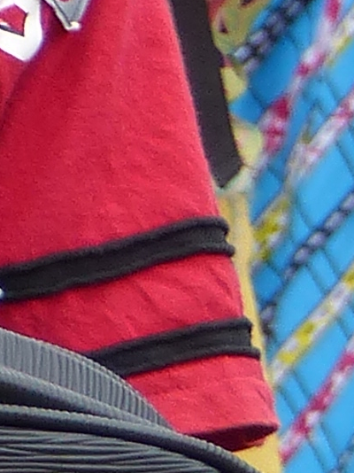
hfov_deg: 0.9
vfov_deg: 1.2
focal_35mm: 1686
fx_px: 23008
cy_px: 229
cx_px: -474
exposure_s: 1/125
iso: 100
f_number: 2.8
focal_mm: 36.7
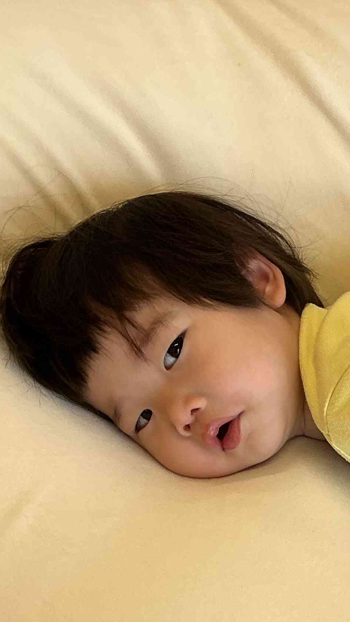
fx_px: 1254
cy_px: 507
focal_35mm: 76
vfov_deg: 27.3
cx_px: 320
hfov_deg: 15.7
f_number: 1.8
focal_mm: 3
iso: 16
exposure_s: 1/104
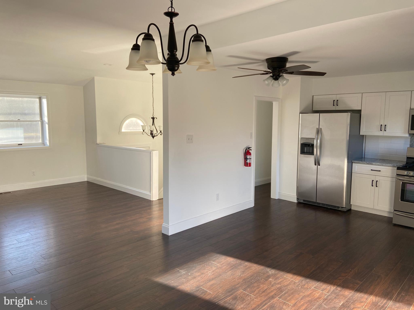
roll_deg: -0.5
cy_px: 155
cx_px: 207
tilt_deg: -7.0
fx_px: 311
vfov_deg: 53.1
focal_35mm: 26
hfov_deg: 67.3
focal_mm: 4.25
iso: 50
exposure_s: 1/122
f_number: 1.8
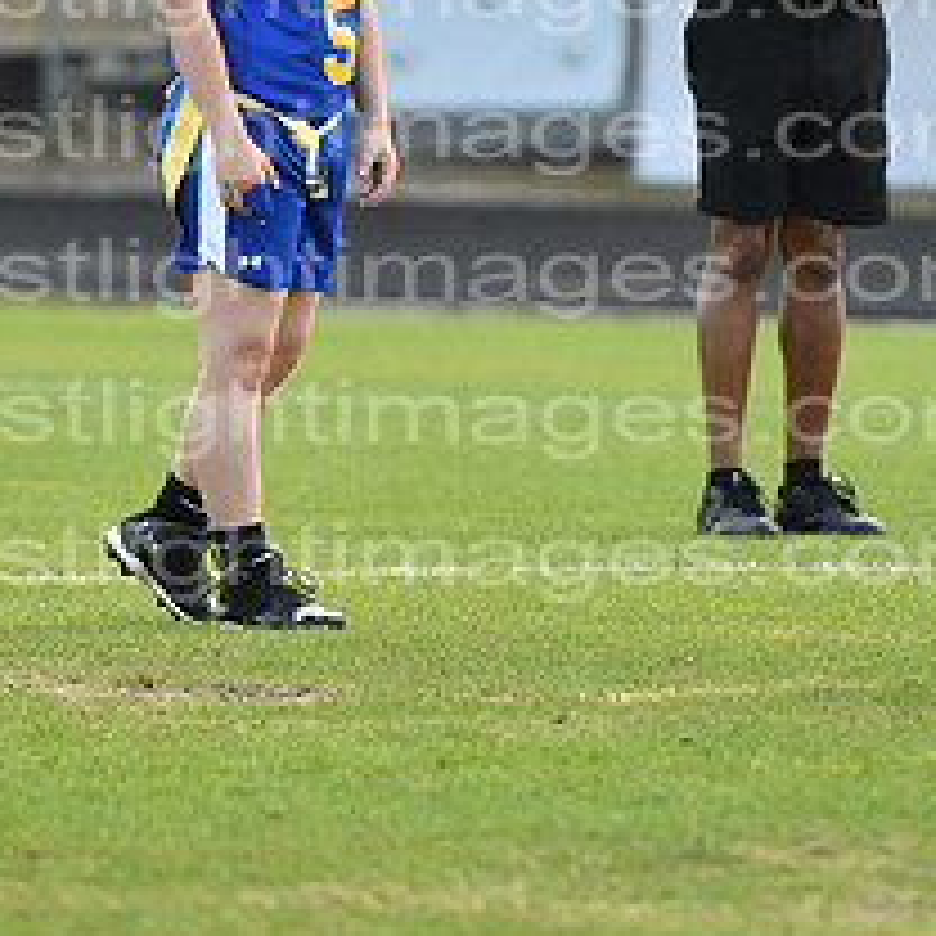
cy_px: 68
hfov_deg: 2.5
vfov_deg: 2.5
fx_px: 21751
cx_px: 277
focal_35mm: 711
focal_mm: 200
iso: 800
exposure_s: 1/2500
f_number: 3.5
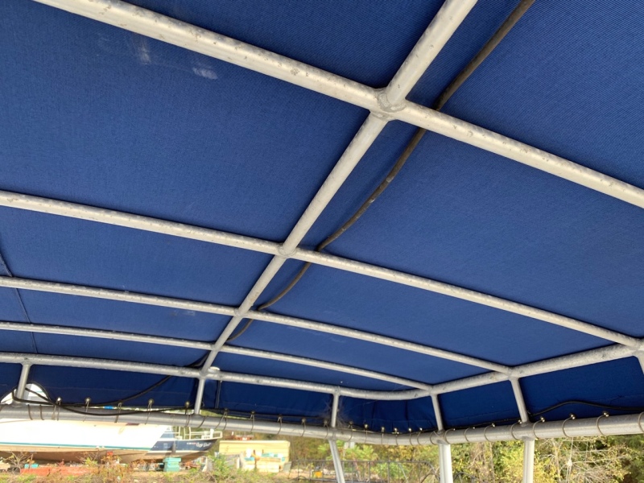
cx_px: 322
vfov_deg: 53.1
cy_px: 242
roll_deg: +0.2
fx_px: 484
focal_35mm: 26
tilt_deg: +23.8
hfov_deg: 67.3
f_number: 1.8
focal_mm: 4.25
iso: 25
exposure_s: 1/171
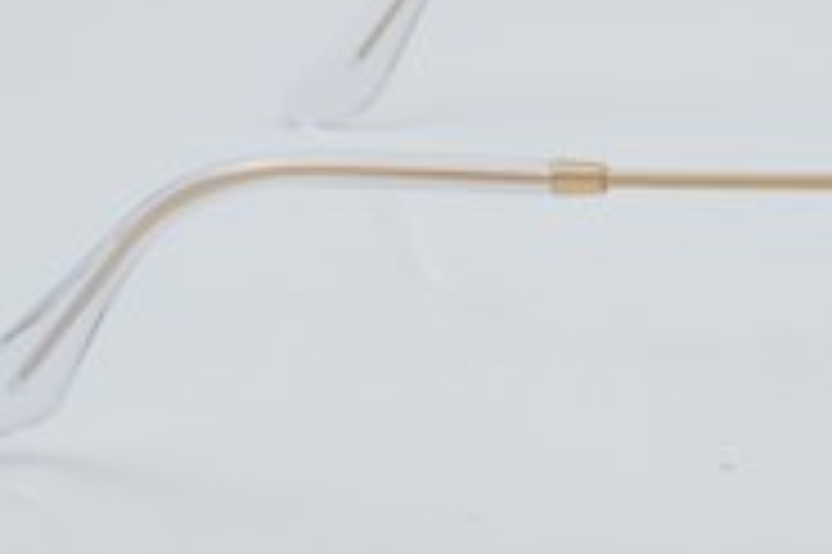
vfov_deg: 9.4
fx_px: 3373
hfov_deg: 13.9
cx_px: 792
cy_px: 135
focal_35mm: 146
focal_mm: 45
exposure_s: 1/4
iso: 100
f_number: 29
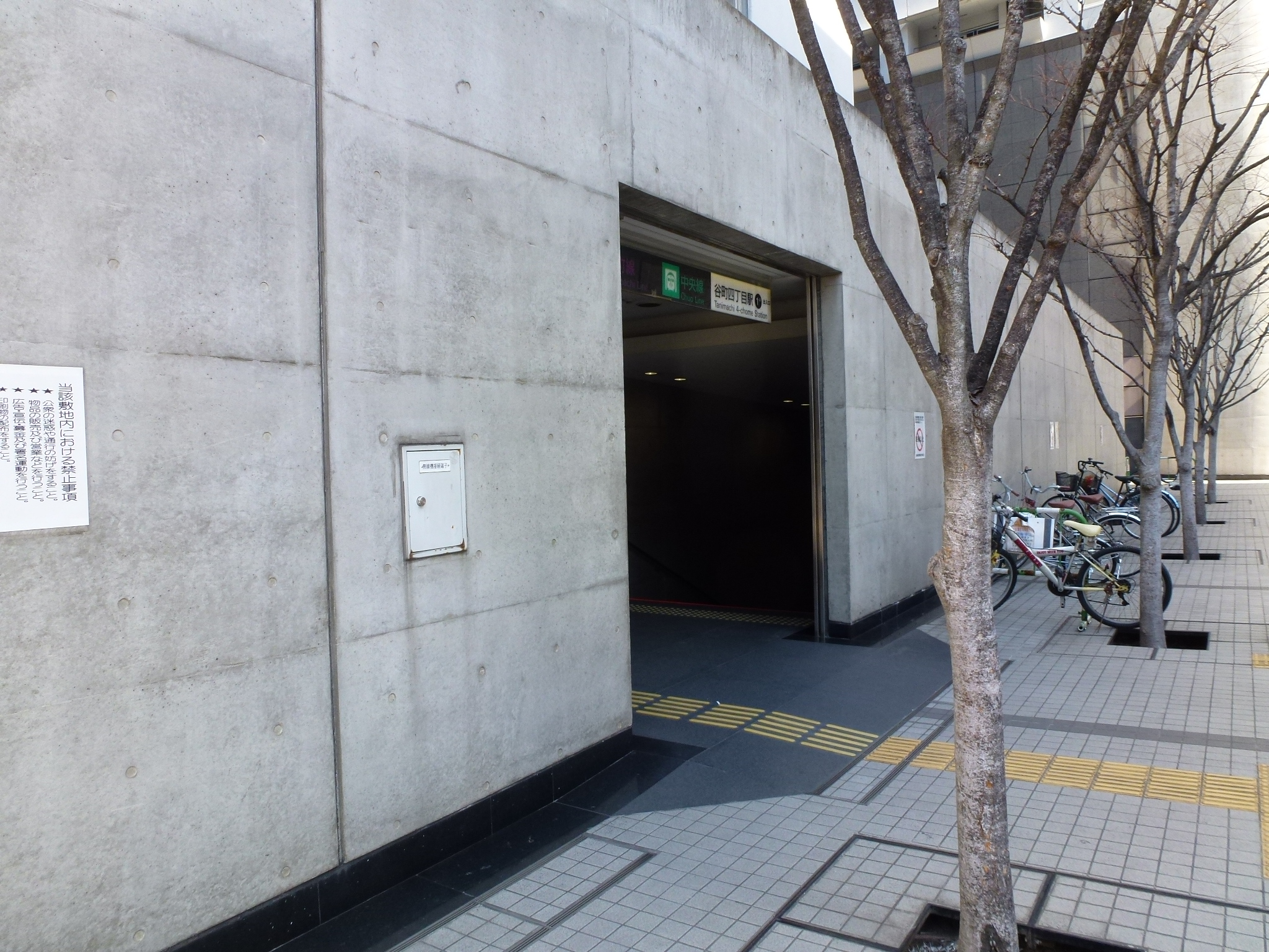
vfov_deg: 56.8
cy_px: 476
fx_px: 880
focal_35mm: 24
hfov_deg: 71.6
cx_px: 634
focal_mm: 4.3
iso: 100
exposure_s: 1/100
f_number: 4
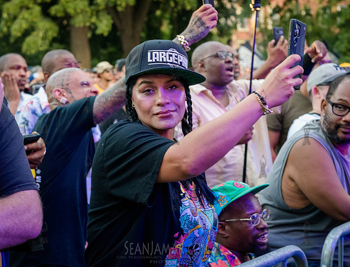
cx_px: 152
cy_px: 133
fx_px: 757
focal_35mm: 74
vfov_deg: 20.0
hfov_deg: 26.0
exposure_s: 1/250
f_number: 4.5
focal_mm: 58
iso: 4000
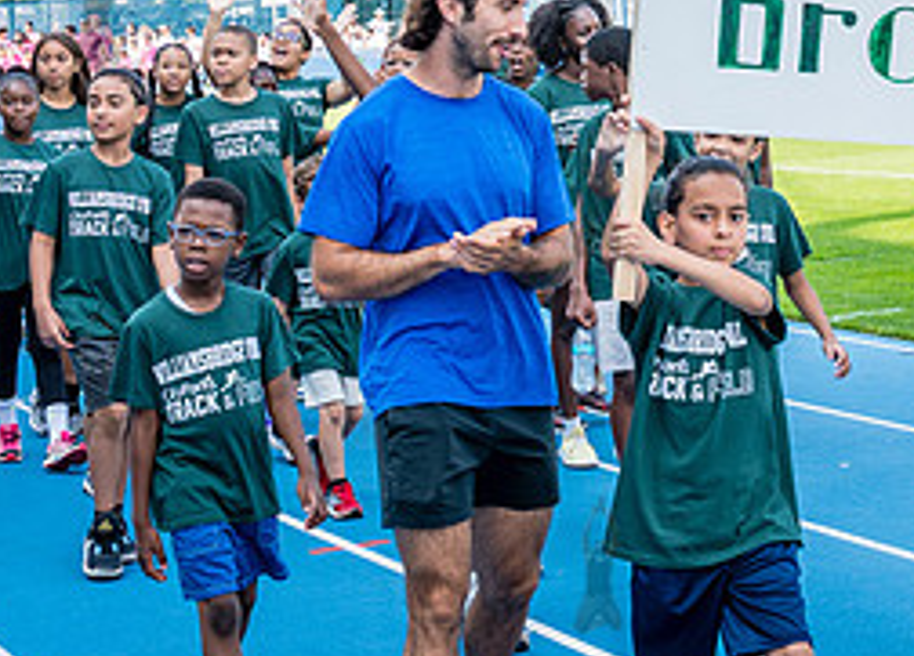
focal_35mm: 98
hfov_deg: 19.9
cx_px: 858
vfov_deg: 14.5
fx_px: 2549
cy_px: 67
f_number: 5
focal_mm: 35
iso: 100
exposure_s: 1/200
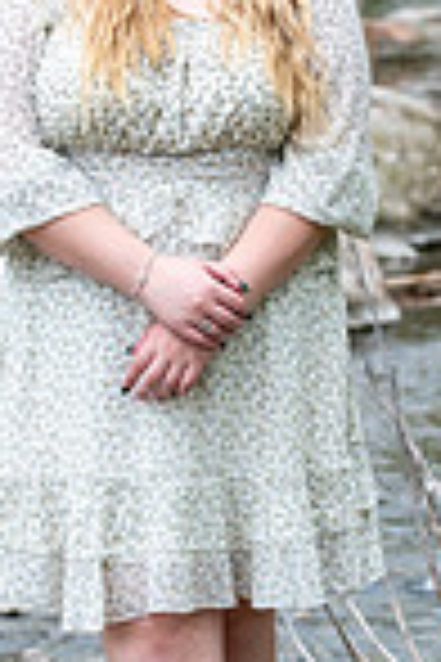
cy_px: 365
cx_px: 202
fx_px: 4226
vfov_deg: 8.9
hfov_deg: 6.0
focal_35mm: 230
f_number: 2.8
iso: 250
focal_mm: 50
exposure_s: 1/320
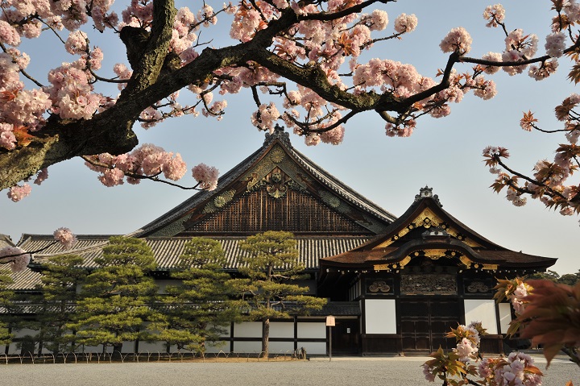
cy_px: 193
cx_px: 290
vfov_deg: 37.8
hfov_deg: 54.5
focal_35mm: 35
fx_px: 563
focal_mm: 35
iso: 200
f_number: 16
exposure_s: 1/160
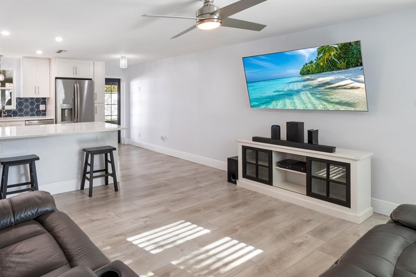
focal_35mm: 22
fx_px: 254
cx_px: 124
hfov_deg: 74.9
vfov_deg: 56.5
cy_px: 103
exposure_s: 1/1.25
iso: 250
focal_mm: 14
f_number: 9
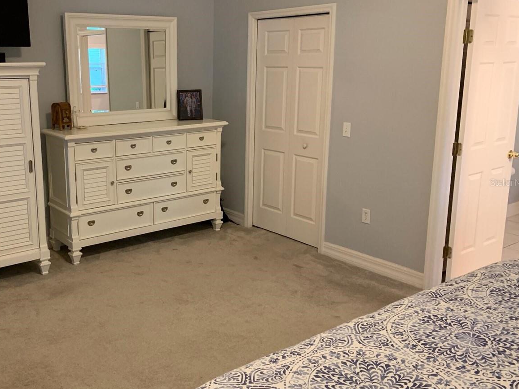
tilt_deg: -11.1
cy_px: 182
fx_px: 540
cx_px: 173
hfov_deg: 50.4
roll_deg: +1.1
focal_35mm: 36
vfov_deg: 39.6
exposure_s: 1/40
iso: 250
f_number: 1.8
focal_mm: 4.25
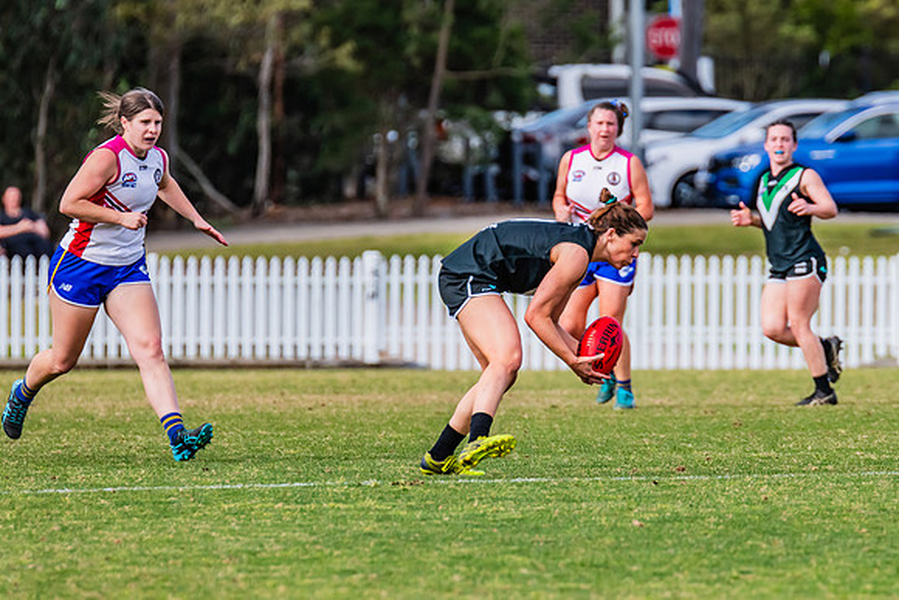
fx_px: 14647
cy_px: 332
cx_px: 617
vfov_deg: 2.3
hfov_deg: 3.5
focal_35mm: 586
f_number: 7.1
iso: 800
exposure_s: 1/1600
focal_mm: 420
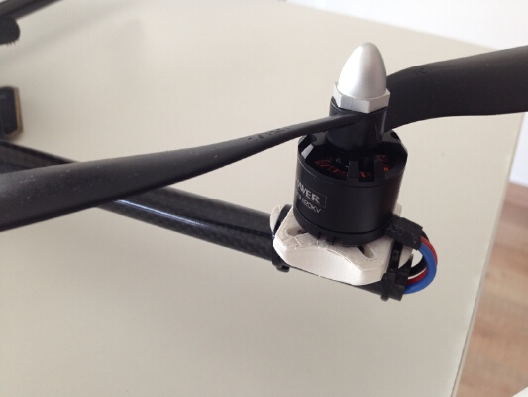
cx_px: 264
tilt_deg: -35.4
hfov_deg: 55.3
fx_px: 503
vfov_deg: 43.0
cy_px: 198
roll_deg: -2.6
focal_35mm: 33
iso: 64
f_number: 2.4
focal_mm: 4.12
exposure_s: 1/20
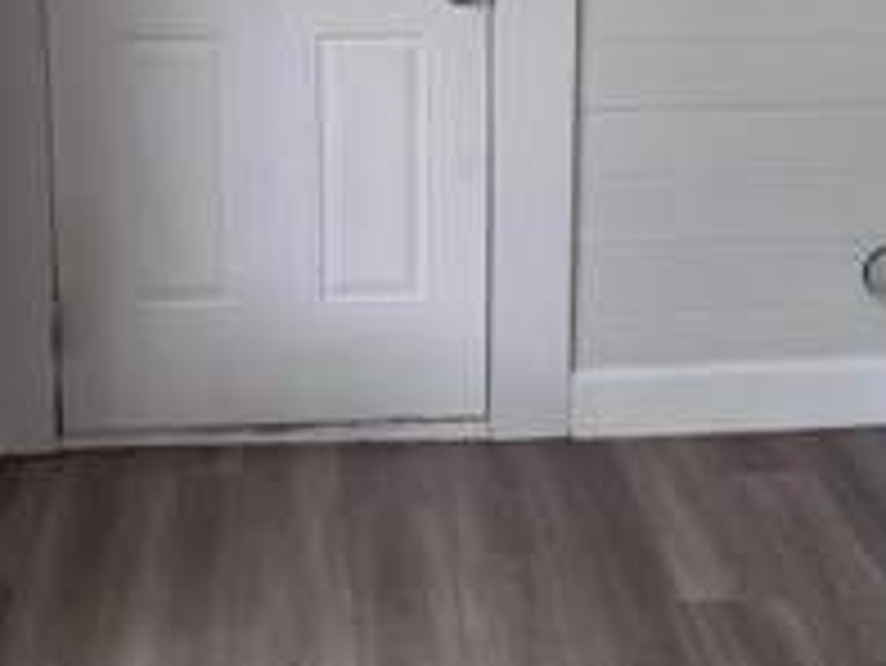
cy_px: 158
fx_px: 1998
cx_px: 495
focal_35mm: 78
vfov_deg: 18.8
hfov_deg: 25.0
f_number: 1.78
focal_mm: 6.76
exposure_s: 1/120
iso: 125
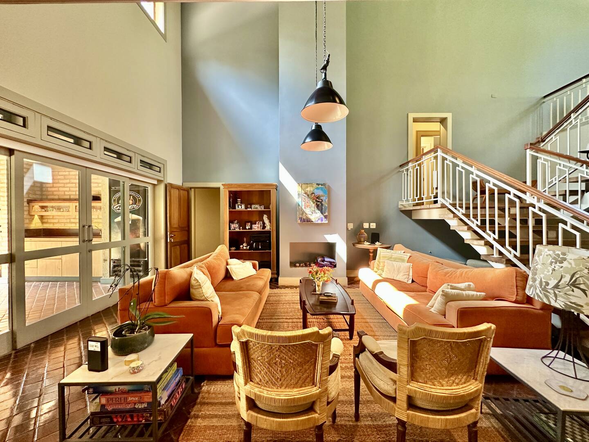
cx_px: 294
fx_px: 238
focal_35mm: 14
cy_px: 221
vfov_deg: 85.7
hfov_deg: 102.1
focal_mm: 2.22
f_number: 2.2
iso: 320
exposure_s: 1/120
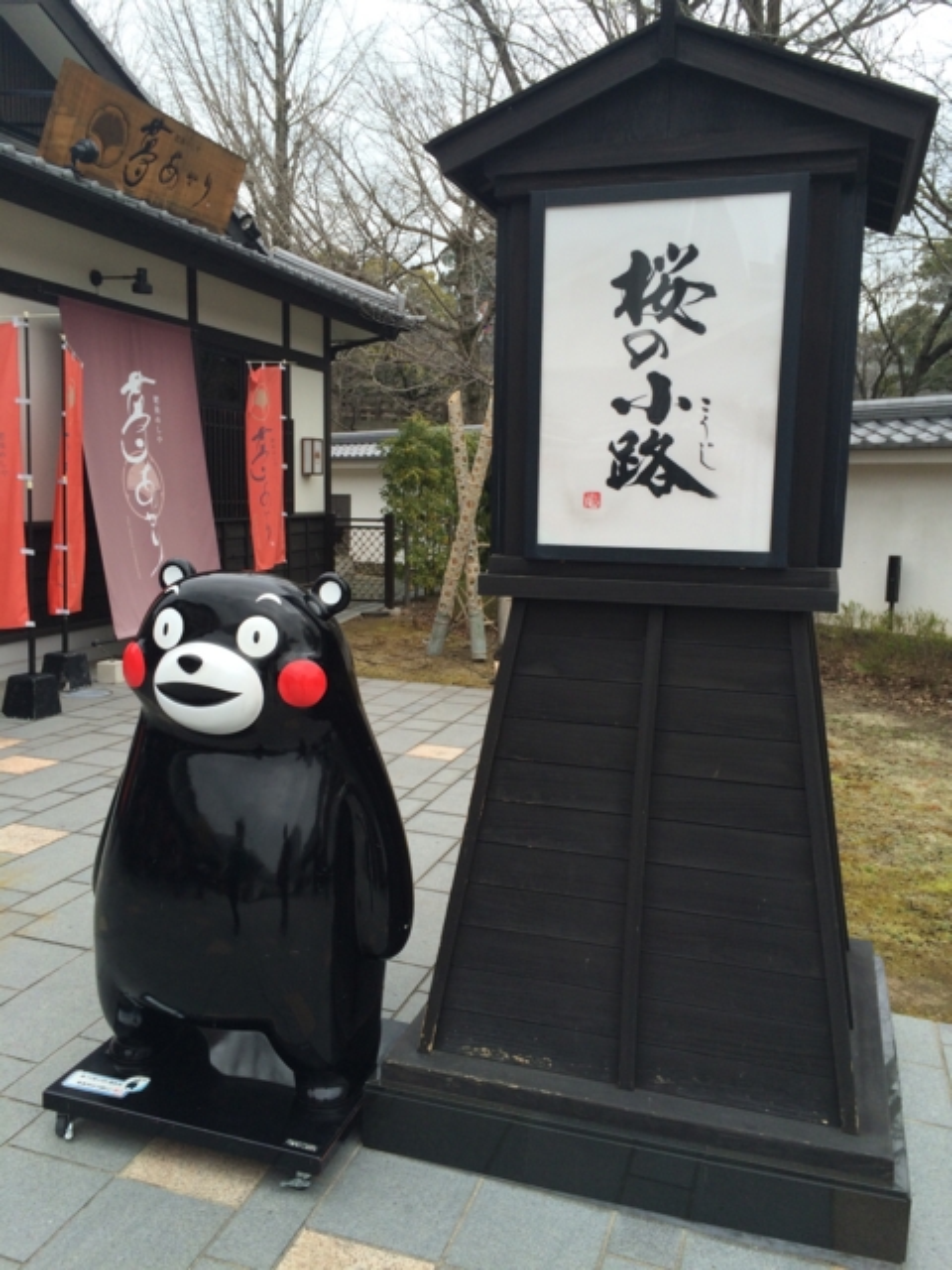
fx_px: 1063
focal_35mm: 29
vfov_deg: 61.7
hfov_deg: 48.2
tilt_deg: -6.9
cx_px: 476
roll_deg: -0.7
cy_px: 635
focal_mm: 4.15
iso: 32
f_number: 2.2
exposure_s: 1/912
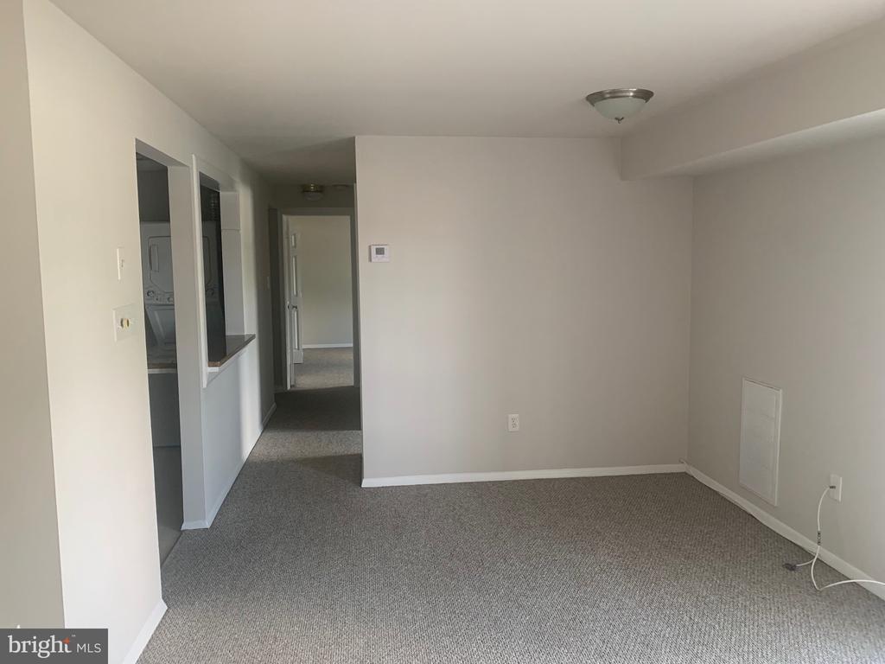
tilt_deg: -5.0
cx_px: 442
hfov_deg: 67.3
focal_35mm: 26
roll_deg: -0.1
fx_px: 665
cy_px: 332
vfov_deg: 53.1
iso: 160
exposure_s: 1/60
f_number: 1.8
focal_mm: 4.25
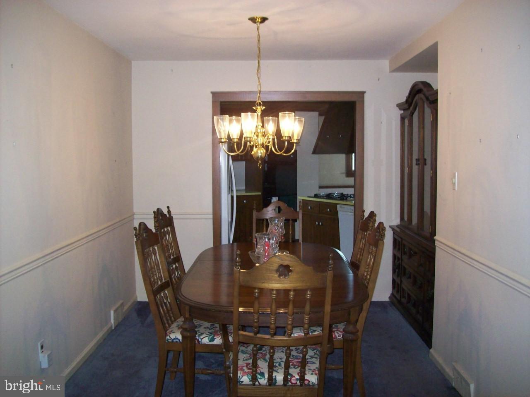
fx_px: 551
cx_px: 265
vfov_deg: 39.7
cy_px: 198
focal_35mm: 36
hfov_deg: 51.4
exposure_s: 1/64
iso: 200
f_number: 2.7
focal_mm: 6
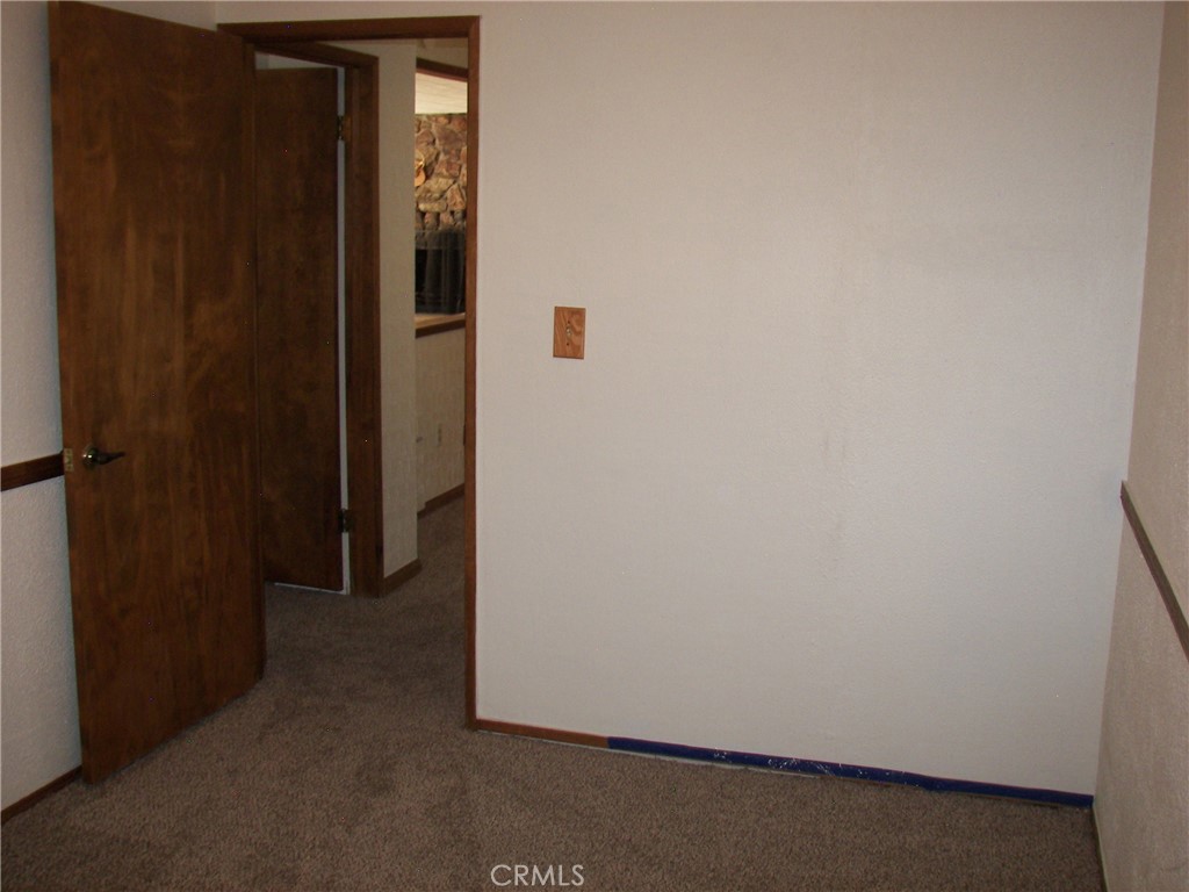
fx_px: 1237
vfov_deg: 39.7
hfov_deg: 51.4
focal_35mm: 36
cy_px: 446
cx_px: 594
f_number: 2.8
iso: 100
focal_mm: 6
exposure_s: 1/30
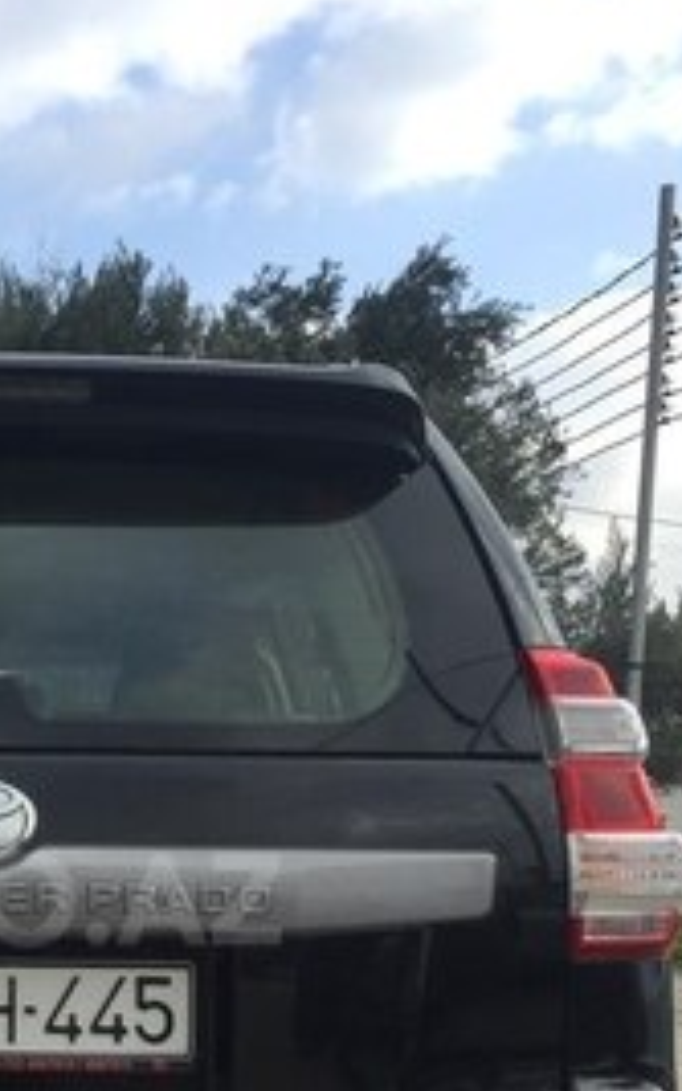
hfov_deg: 21.8
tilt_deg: -1.8
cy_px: 899
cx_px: -33
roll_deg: -1.1
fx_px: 1694
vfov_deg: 34.4
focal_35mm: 57
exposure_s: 1/807
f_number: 2.2
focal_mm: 4.15
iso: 32
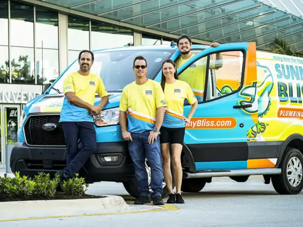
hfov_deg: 14.4
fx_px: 1199
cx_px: 101
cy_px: 100
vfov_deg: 10.8
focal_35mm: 137
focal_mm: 89
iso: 640
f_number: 9
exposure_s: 1/160
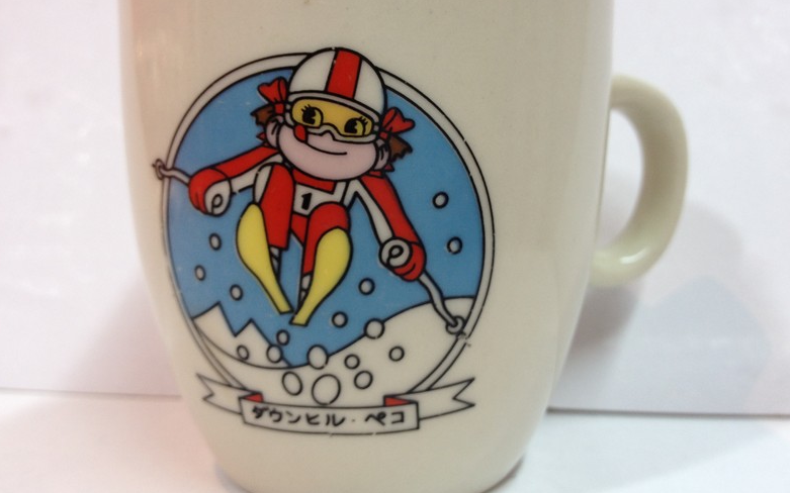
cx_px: 402
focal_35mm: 38
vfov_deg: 33.6
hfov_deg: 51.5
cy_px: 232
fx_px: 818
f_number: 2.4
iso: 64
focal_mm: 4.28
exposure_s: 1/25
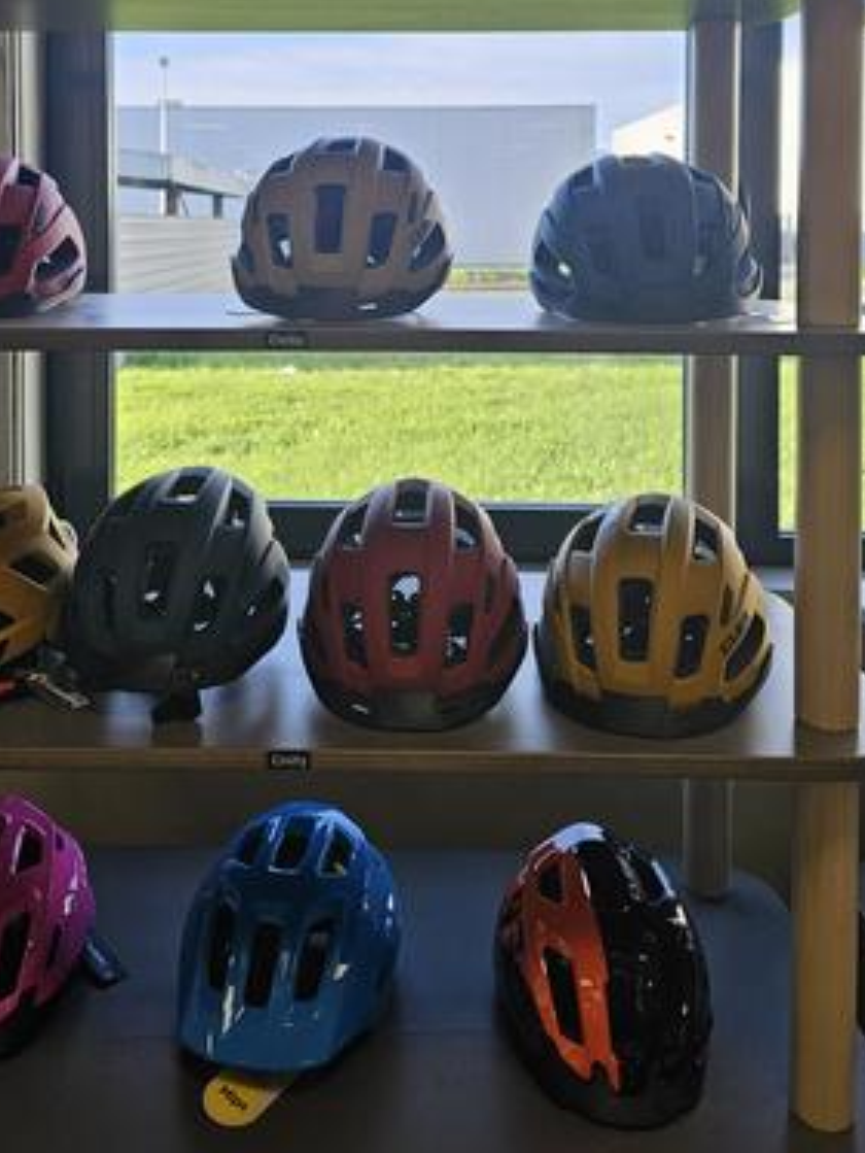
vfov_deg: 47.8
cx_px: 346
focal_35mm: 37
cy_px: 257
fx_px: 1232
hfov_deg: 38.5
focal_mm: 6.3
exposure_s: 1/100
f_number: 1.7
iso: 20
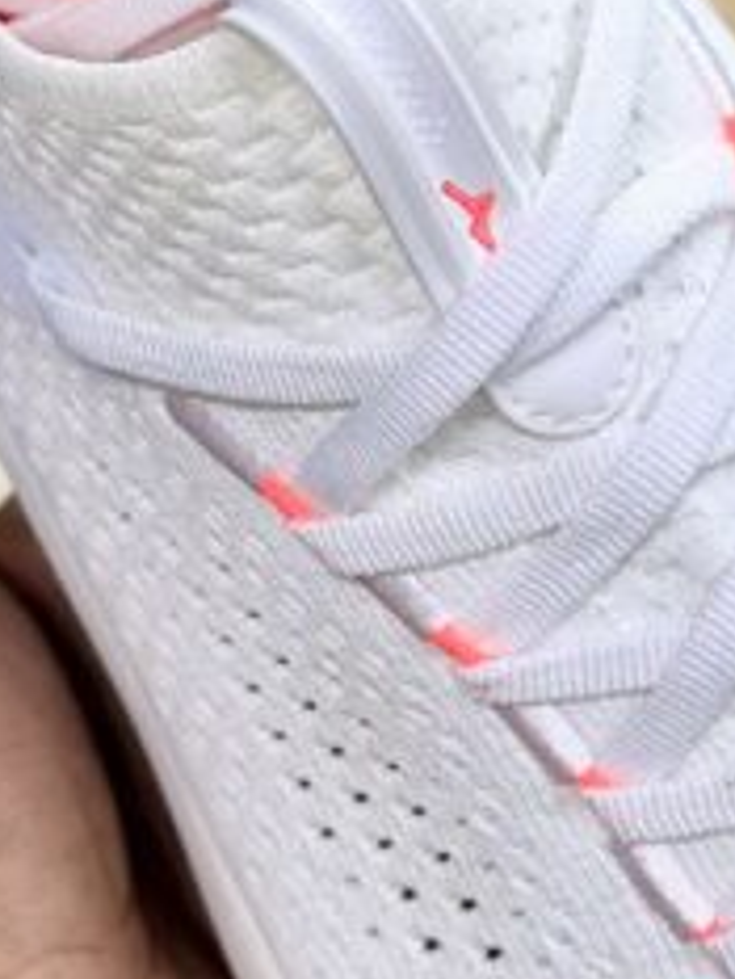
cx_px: 638
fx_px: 5431
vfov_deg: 10.3
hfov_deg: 7.7
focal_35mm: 192
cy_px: 456
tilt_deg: -54.4
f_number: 1.78
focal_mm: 6.86
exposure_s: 1/163
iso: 64
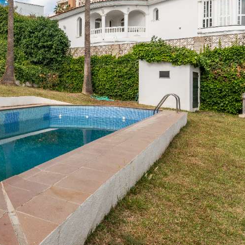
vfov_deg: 45.5
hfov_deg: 41.8
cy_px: 86
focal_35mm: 36
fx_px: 288
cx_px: 18
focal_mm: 14
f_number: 11
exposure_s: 1/200
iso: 160
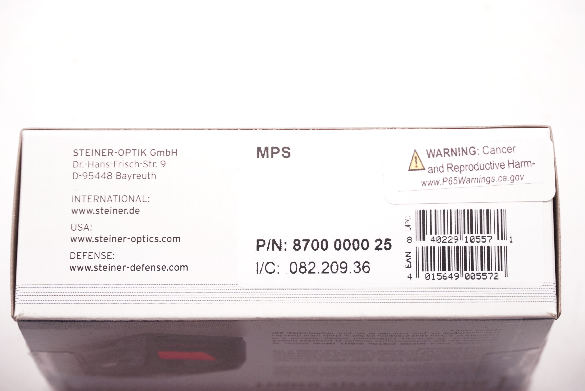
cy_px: 196
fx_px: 2049
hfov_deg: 16.3
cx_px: 292
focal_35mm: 126
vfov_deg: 10.9
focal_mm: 84
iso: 800
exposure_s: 1/125
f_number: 5.6
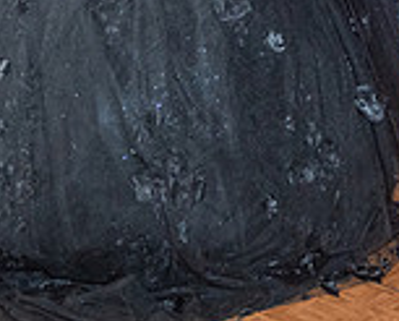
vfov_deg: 11.5
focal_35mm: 128
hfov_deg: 15.0
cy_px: -172
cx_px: 193
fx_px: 1514
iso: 1250
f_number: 2.8
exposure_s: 1/160
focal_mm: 31
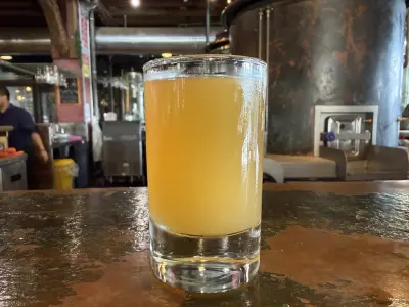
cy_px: 154
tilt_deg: -6.9
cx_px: 204
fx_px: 284
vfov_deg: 56.8
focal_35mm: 24
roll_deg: +0.1
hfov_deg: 71.6
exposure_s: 1/50
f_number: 2.2
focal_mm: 2.22
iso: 320
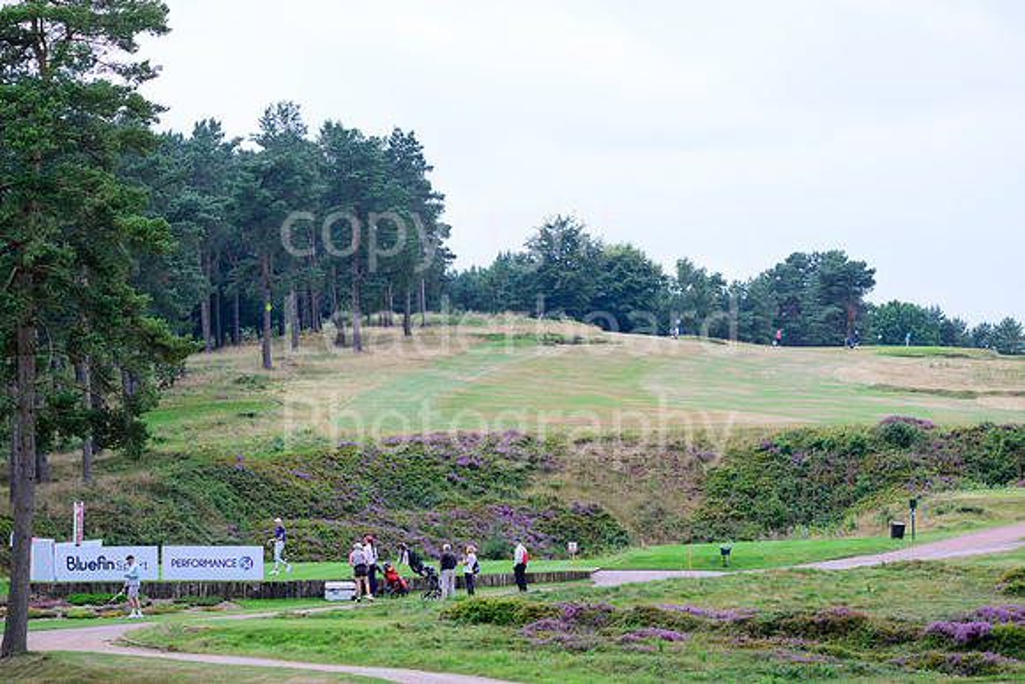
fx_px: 3560
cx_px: 512
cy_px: 342
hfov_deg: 16.4
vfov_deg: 11.0
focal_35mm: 125
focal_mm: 125
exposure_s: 1/1000
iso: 800
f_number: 6.3
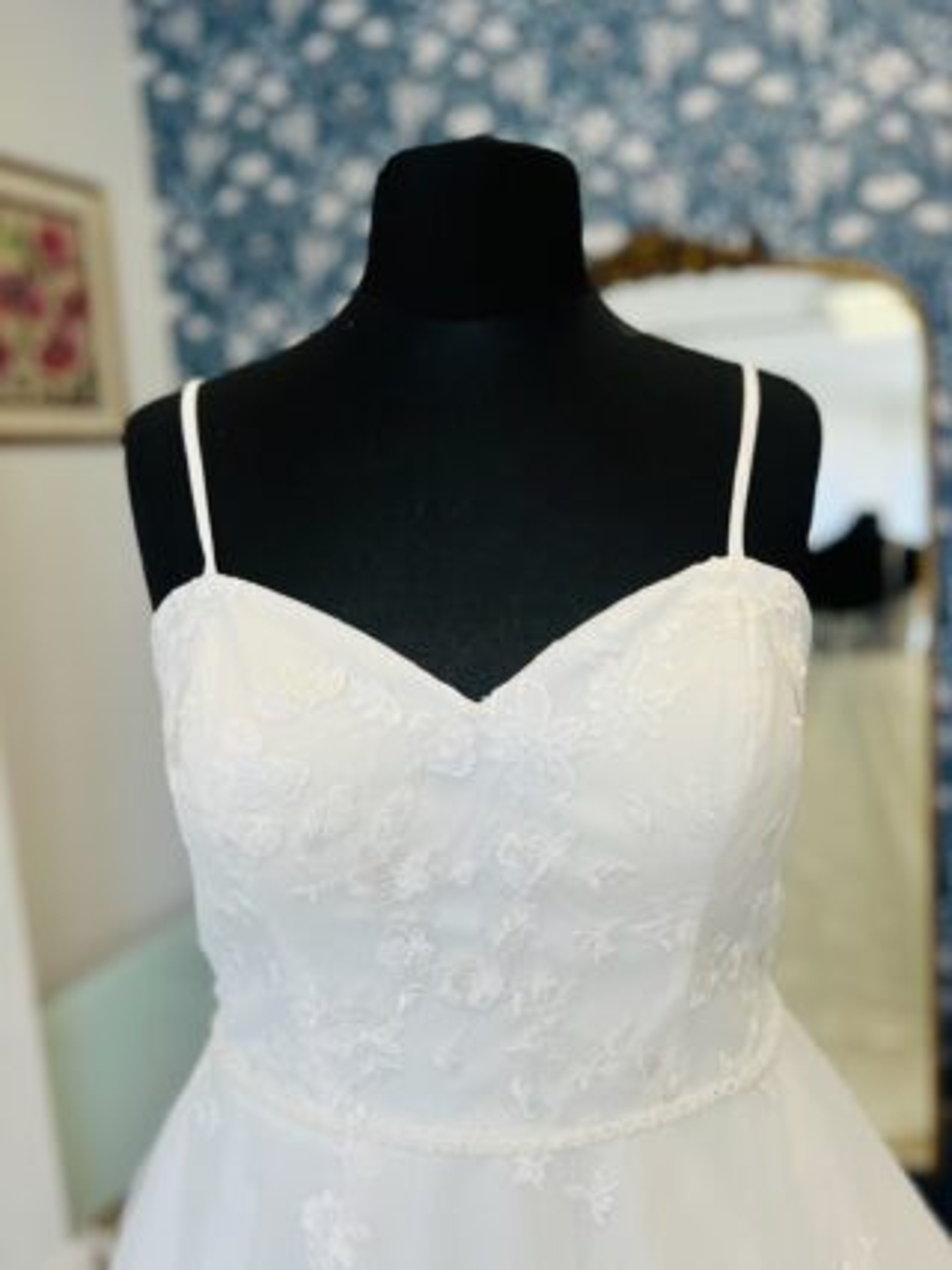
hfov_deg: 53.0
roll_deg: +0.6
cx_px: 476
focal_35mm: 26
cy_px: 635
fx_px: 954
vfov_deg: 67.3
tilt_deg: -9.2
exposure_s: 1/311
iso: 50
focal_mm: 5.1
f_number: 1.6
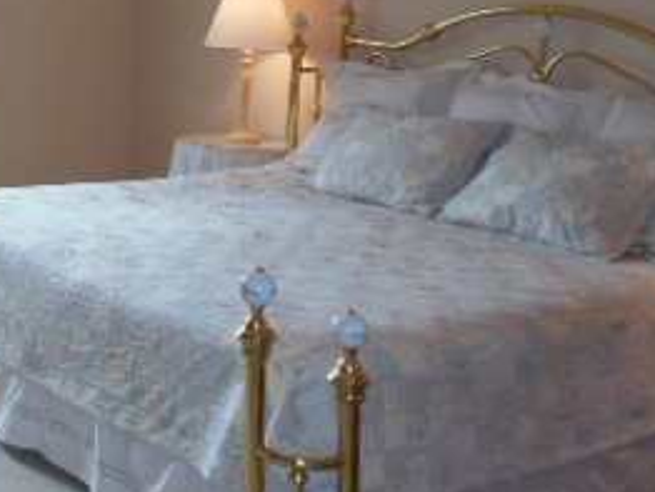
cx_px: -75
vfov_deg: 23.5
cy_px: 65
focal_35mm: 61
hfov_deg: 28.6
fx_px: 1155
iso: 200
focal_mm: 4.5
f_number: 3.2
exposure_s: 1/30
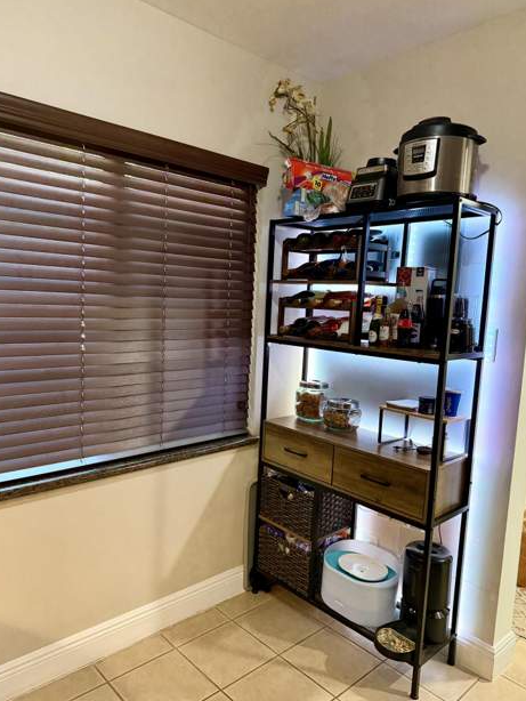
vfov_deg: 69.4
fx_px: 506
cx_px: 260
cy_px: 354
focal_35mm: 25
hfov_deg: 54.9
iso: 800
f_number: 1.78
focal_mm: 6.76
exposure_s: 1/60
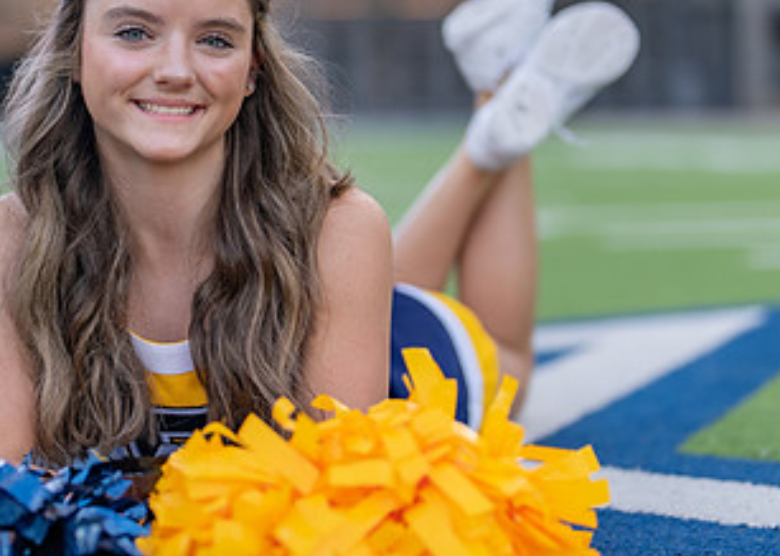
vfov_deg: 14.3
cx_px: 236
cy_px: 236
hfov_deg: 19.9
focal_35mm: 100
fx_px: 2214
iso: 100
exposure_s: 1/500
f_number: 1.2
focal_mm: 50
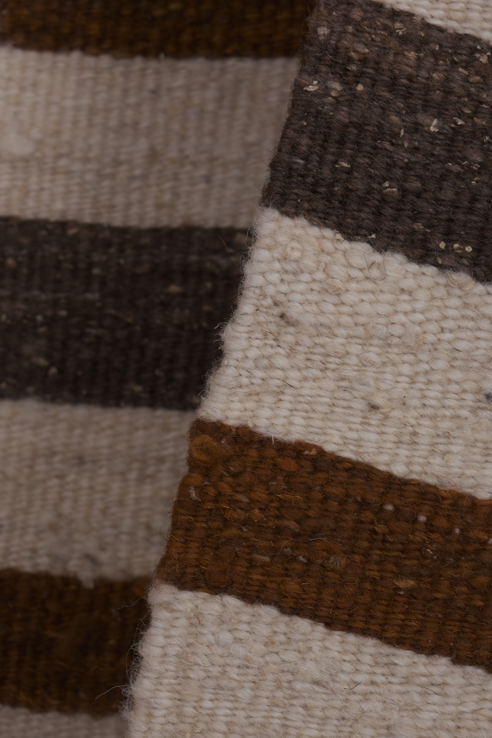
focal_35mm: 120
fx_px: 2460
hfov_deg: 11.4
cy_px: 369
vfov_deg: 17.1
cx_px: 246
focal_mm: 80
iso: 160
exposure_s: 1/160
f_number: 14
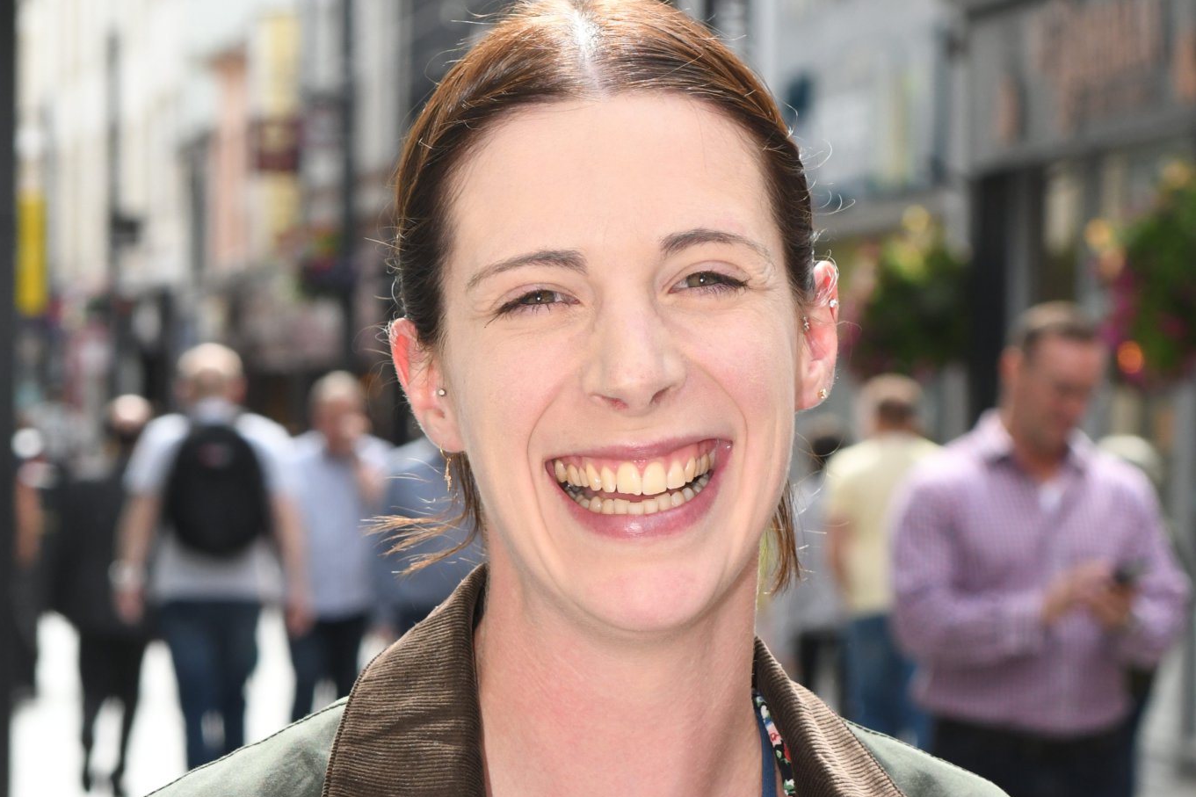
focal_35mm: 158
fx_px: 5248
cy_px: 701
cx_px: 597
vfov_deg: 8.7
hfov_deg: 13.0
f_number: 5.6
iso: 1000
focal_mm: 70
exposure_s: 1/640
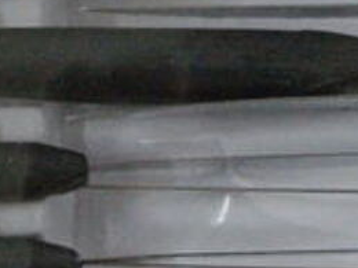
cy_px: -18
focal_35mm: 150
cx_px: 238
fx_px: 1551
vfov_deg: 9.8
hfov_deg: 13.1
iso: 687
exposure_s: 1/60
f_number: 3.2
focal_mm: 7.1
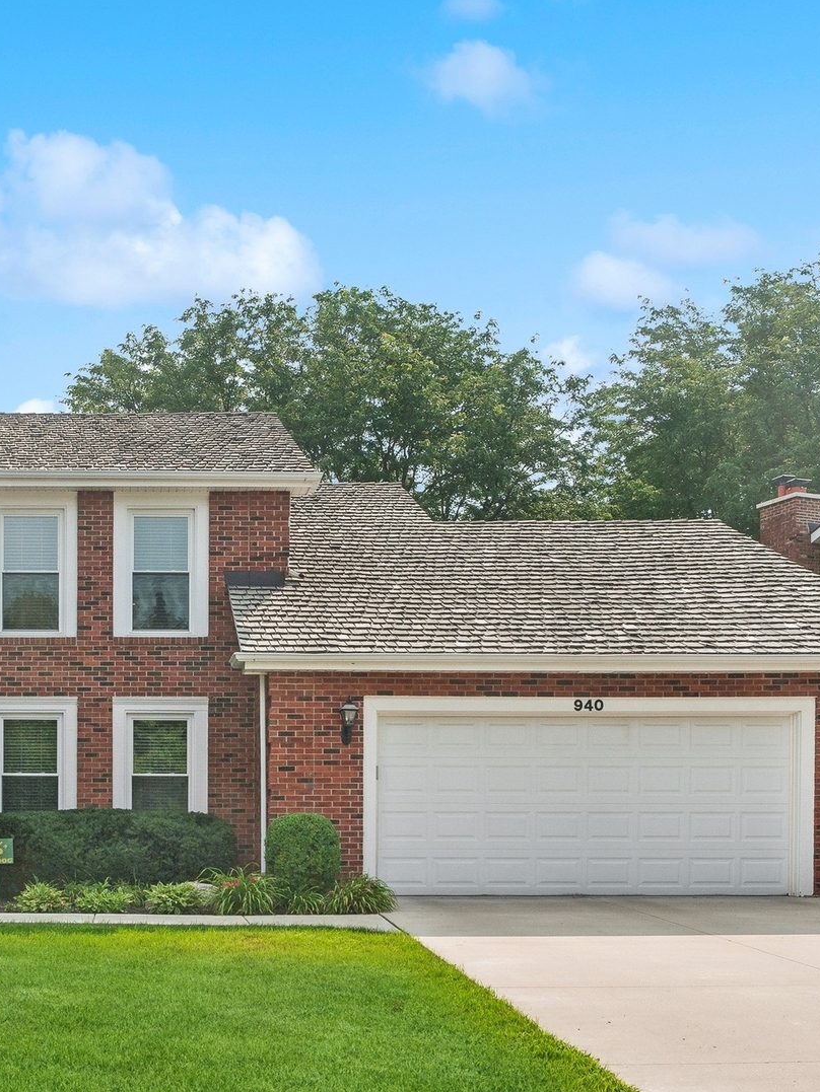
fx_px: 1326
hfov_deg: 33.5
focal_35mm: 42
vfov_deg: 44.8
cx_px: 179
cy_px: 545
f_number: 8
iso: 200
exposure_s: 1/500
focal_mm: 29
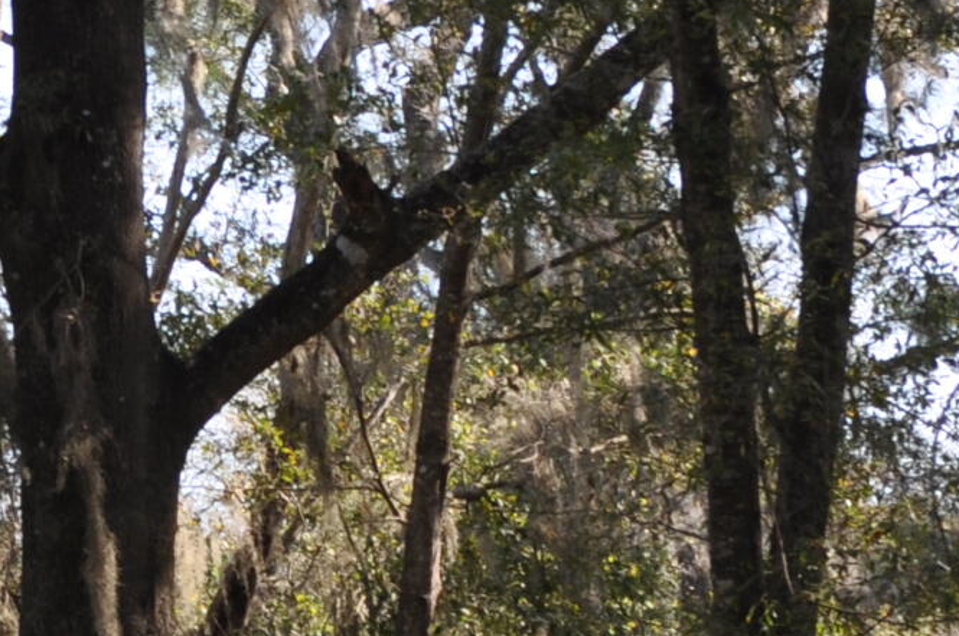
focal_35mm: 372
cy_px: 438
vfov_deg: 3.7
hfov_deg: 5.5
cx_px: 339
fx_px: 9900
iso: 200
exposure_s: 1/160
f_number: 5.6
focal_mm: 55
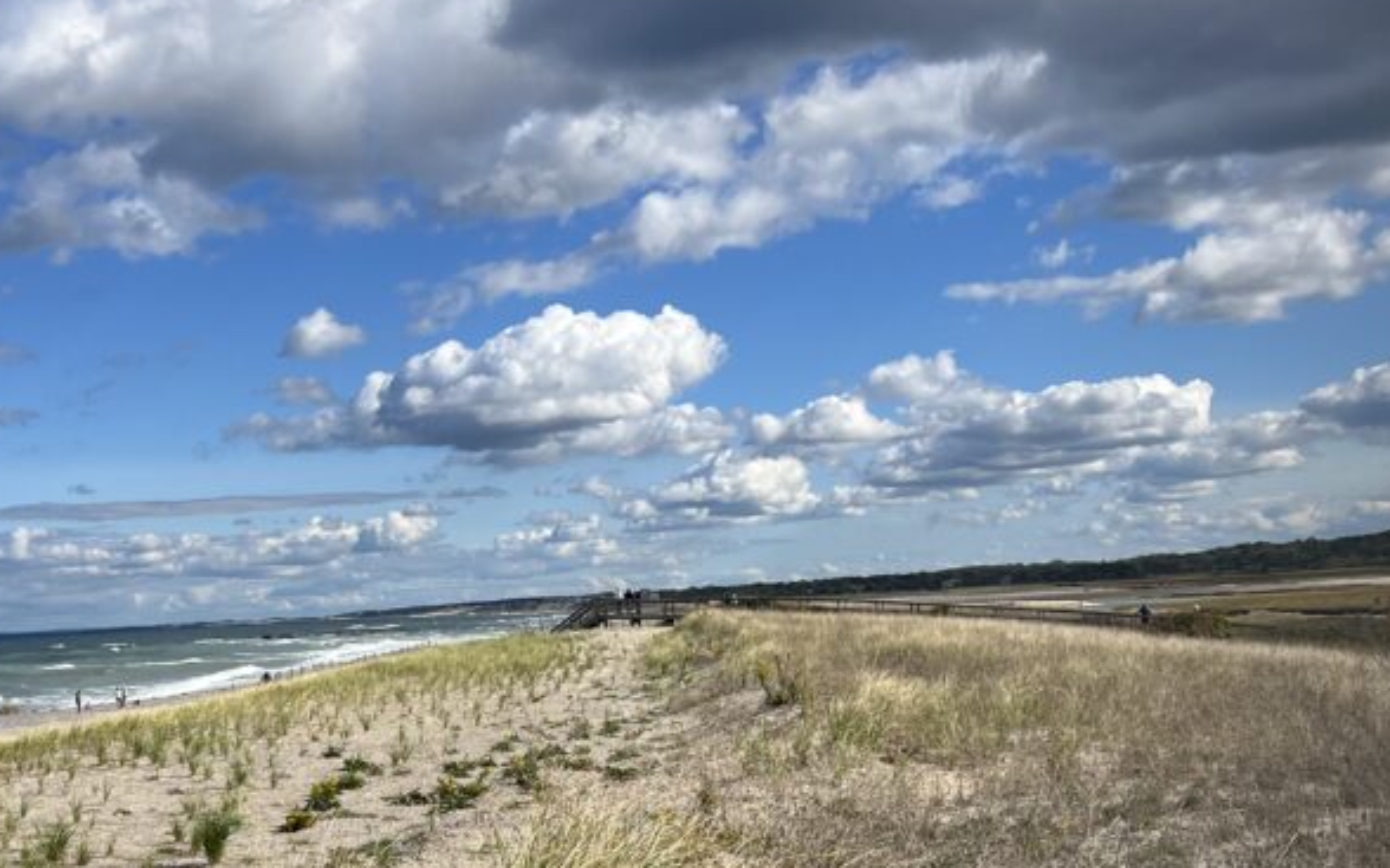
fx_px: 1818
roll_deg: +3.0
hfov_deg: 41.1
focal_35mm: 48
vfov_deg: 26.1
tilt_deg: -4.9
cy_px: 766
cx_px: 418
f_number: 1.5
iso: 50
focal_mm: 5.7
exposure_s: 1/6579
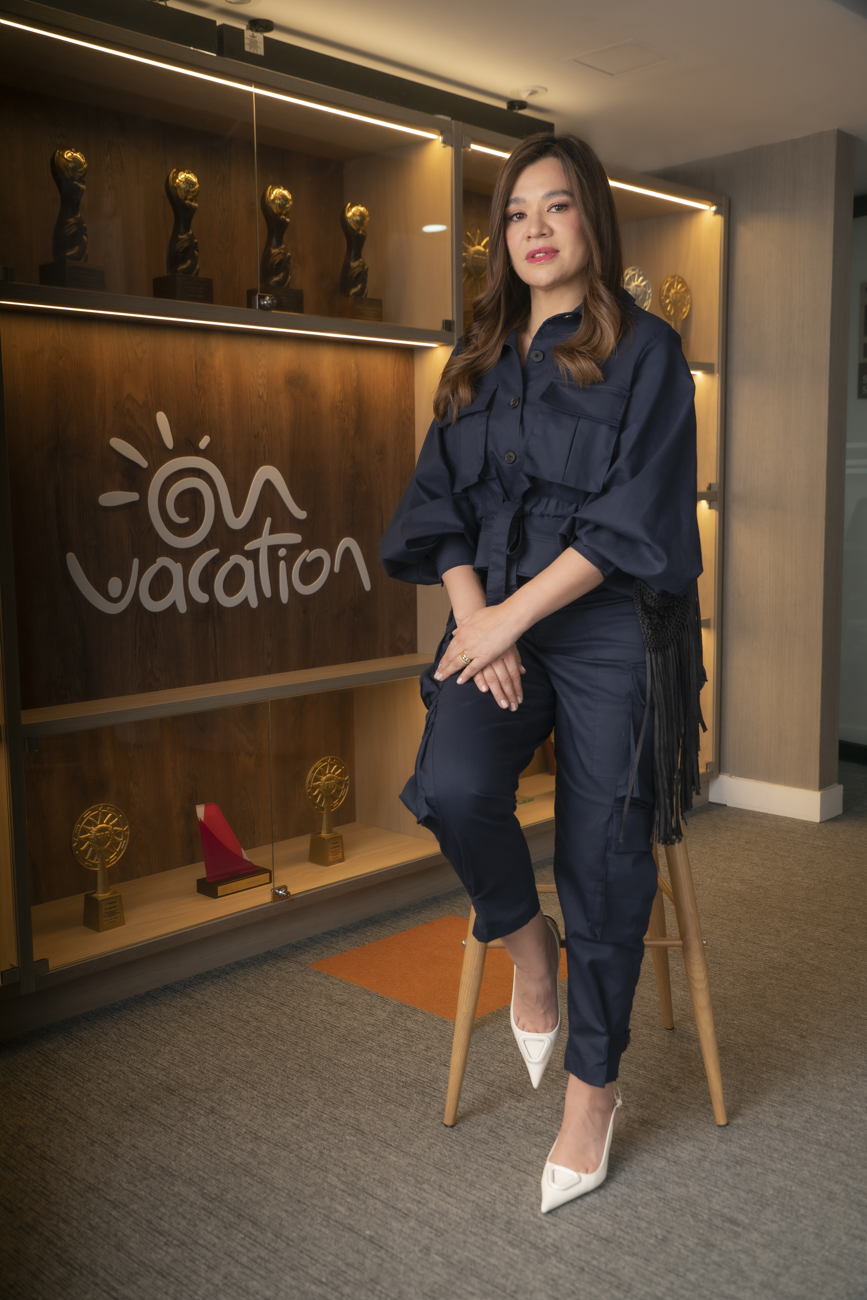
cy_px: 650
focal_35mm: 35
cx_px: 434
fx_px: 1264
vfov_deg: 54.4
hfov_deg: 37.9
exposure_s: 1/200
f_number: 4
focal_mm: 35
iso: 200
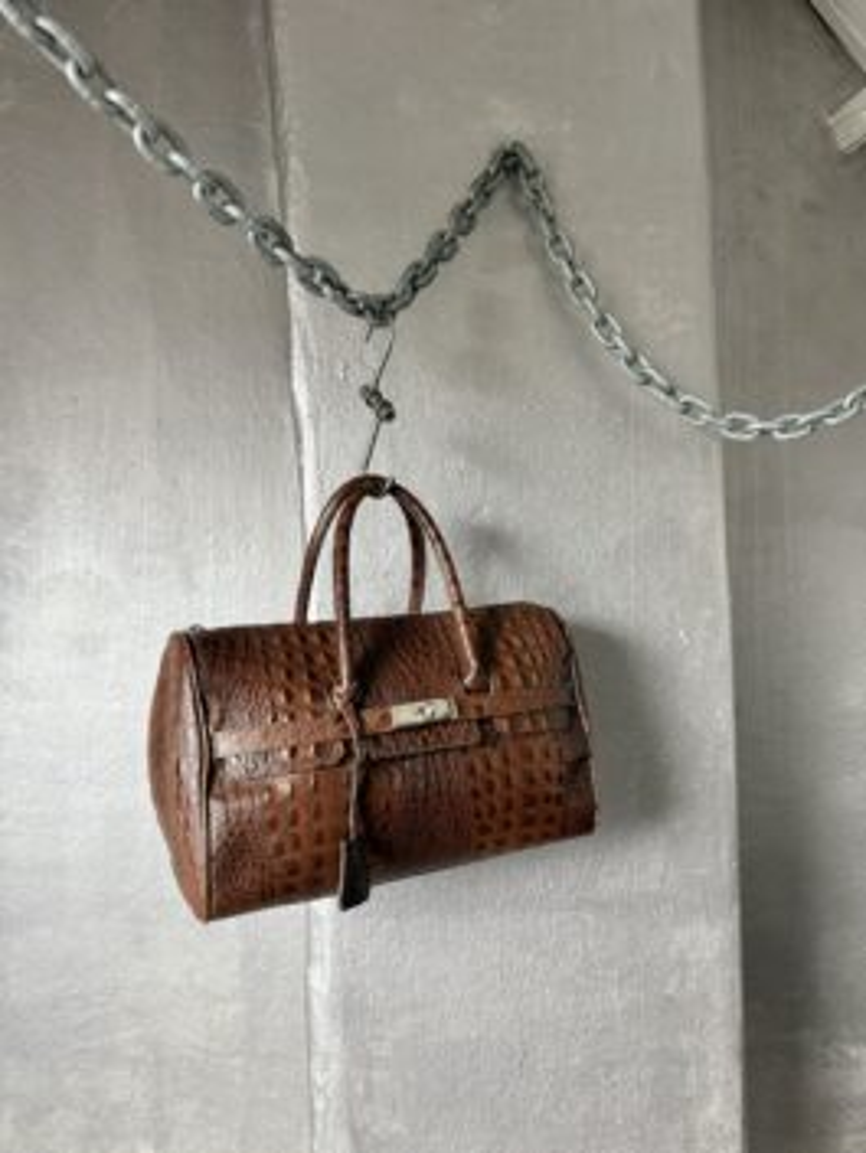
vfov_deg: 71.6
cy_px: 576
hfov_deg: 56.8
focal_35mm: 24
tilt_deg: +0.8
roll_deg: -1.3
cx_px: 433
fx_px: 800
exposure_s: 1/60
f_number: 1.78
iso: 250
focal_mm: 6.76
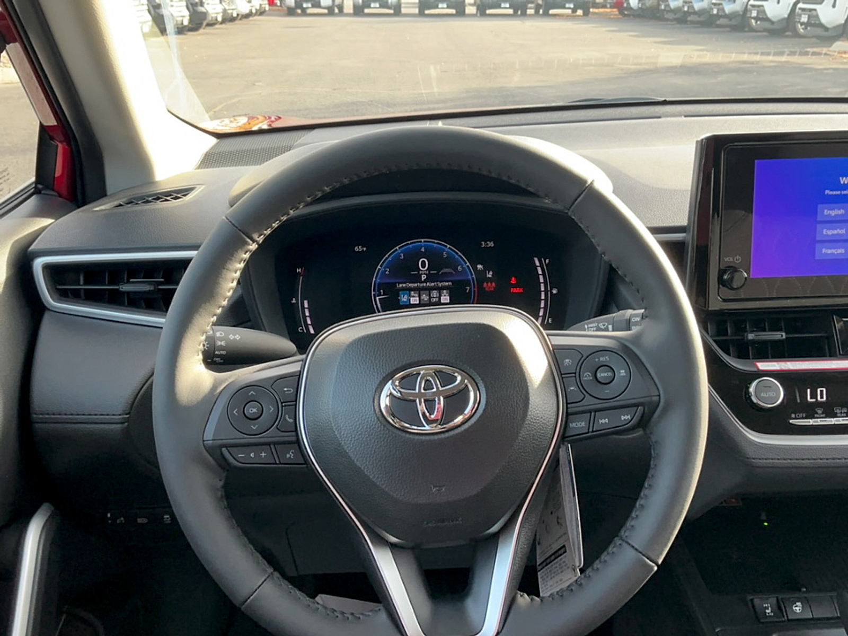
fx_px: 735
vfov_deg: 46.8
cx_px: 424
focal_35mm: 30
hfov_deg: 60.0
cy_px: 318
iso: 50
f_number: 1.8
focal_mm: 3
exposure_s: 1/100
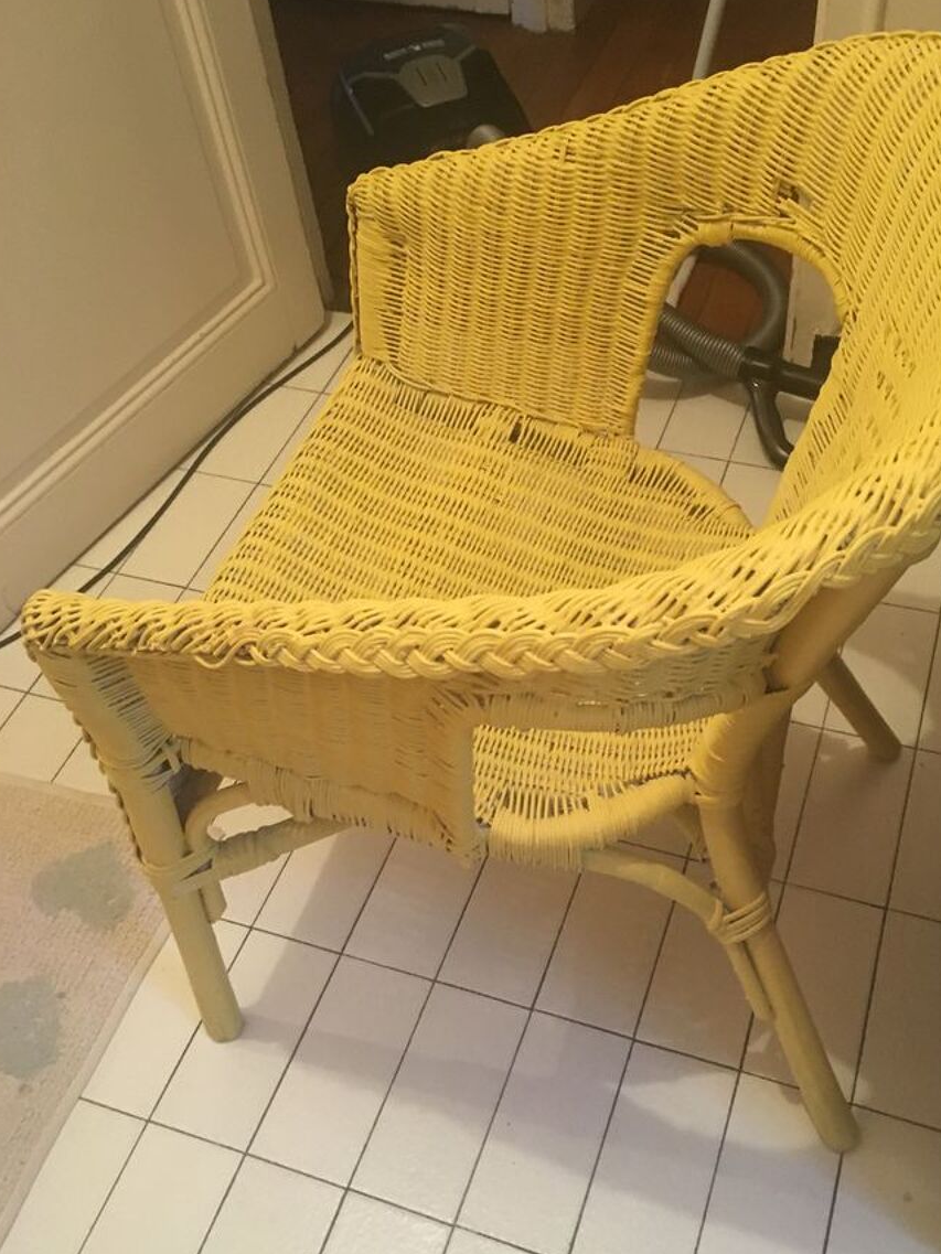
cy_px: 668
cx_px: 537
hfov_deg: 41.7
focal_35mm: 34
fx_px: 1232
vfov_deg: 53.9
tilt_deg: -49.2
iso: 250
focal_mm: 4.15
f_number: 2.2
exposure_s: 1/17
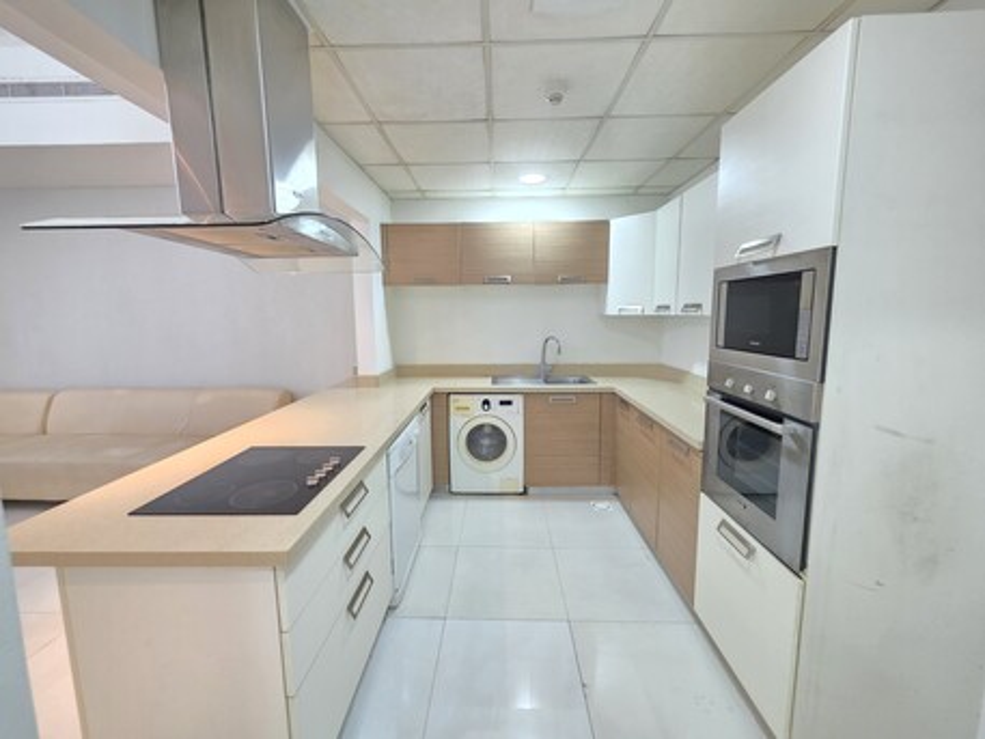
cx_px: 492
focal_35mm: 13
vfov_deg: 89.9
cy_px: 370
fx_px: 370
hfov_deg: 106.2
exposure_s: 1/50
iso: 400
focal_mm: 2.2
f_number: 1.9
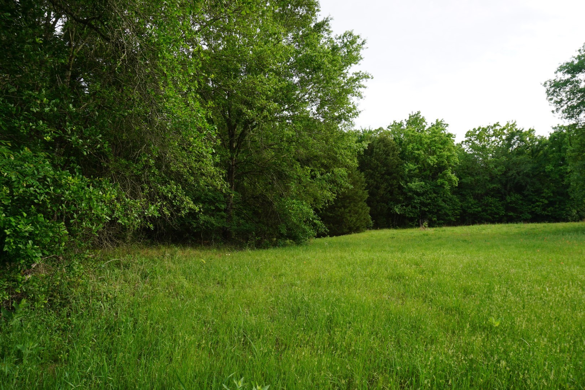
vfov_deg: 53.1
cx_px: 292
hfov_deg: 73.7
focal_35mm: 24
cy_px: 195
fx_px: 390
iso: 100
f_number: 7.1
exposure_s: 1/80
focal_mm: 16
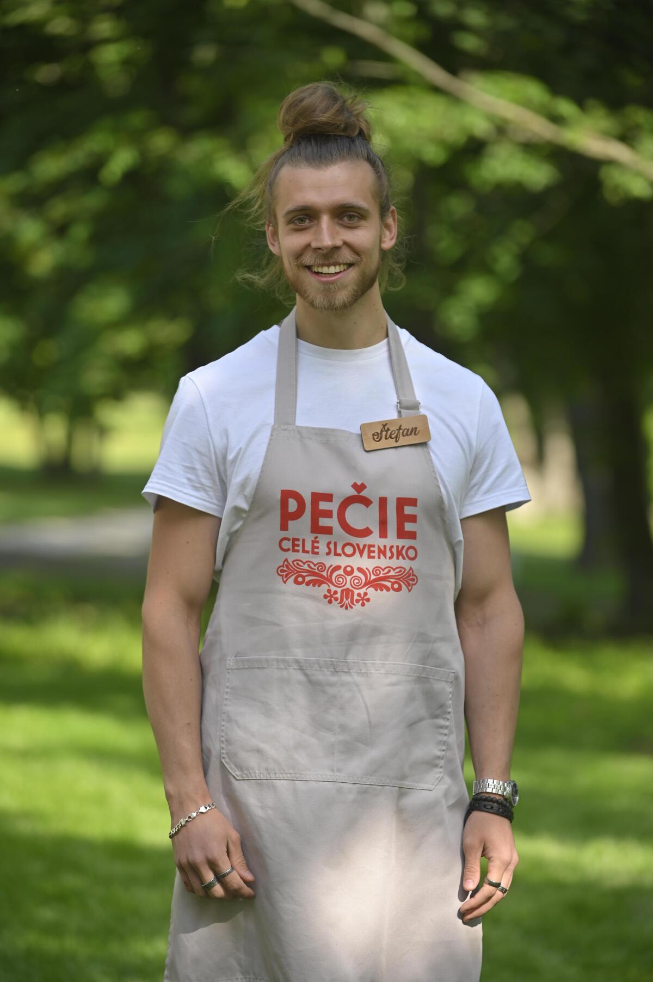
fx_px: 3678
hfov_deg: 10.1
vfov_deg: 15.2
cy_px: 491
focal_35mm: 135
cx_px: 326
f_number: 4
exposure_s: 1/800
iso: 200
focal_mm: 135
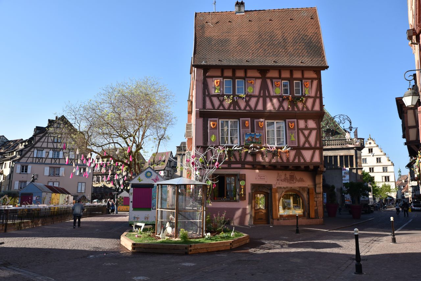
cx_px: 210
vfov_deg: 41.1
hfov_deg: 58.7
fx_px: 374
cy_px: 140
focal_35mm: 32
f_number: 8
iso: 100
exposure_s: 1/160
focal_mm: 32
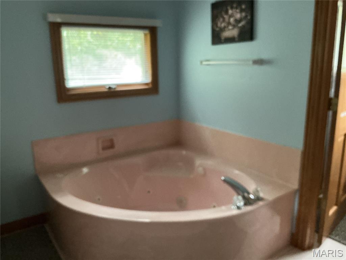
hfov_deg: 61.7
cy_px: 130
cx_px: 173
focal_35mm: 29
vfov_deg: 48.2
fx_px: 290
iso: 400
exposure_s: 1/30
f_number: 1.8
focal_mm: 3
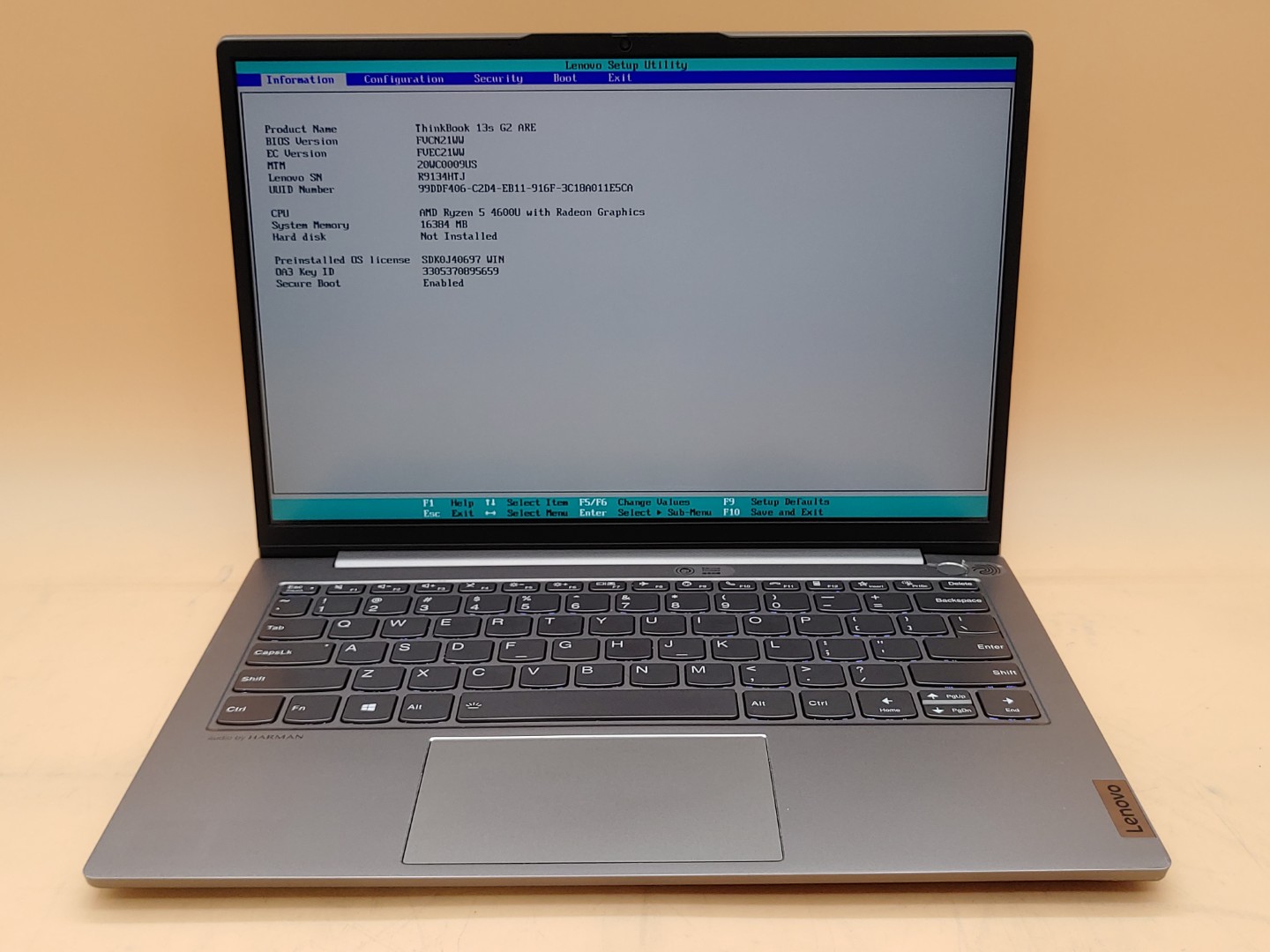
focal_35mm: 39
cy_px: 476
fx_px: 1431
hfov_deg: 47.9
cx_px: 635
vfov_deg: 36.8
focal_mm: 4.36
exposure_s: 1/88
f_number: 1.8
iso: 50
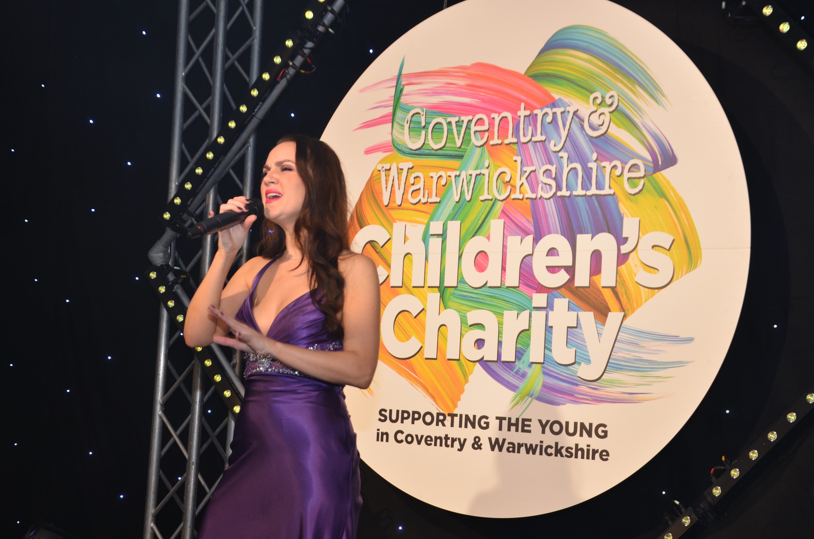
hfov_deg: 34.5
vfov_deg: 23.3
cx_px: 429
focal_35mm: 58
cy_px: 297
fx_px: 1309
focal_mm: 34
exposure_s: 1/80
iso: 200
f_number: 4.5
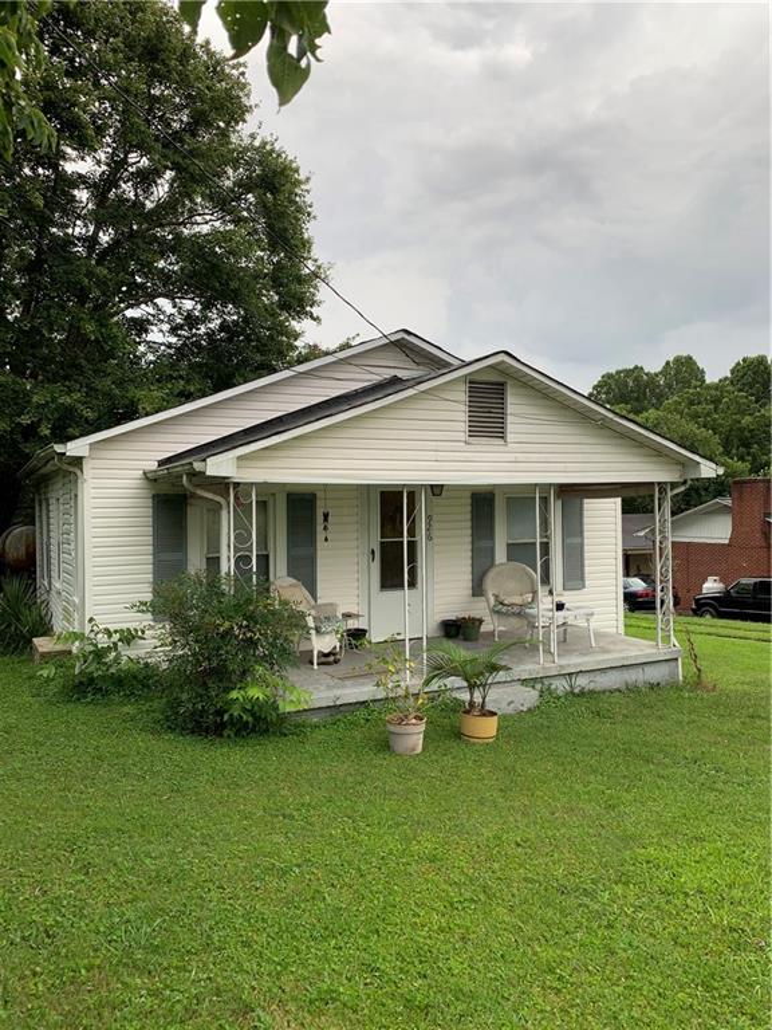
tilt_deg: +0.6
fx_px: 773
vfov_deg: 67.3
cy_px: 515
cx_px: 386
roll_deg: +0.3
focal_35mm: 26
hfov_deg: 53.1
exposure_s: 1/249
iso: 25
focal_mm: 4.25
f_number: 1.8
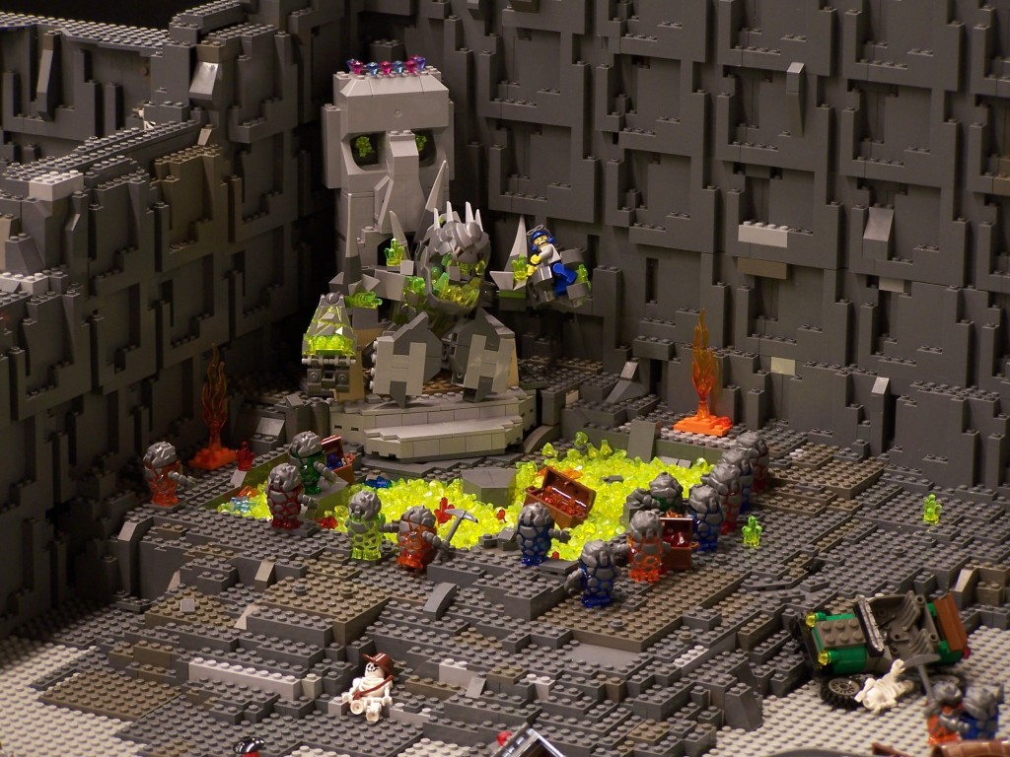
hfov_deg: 14.2
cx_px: 505
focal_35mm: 139
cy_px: 378
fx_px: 4056
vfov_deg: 10.7
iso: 80
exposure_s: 1/2
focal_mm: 23.1
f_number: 3.2
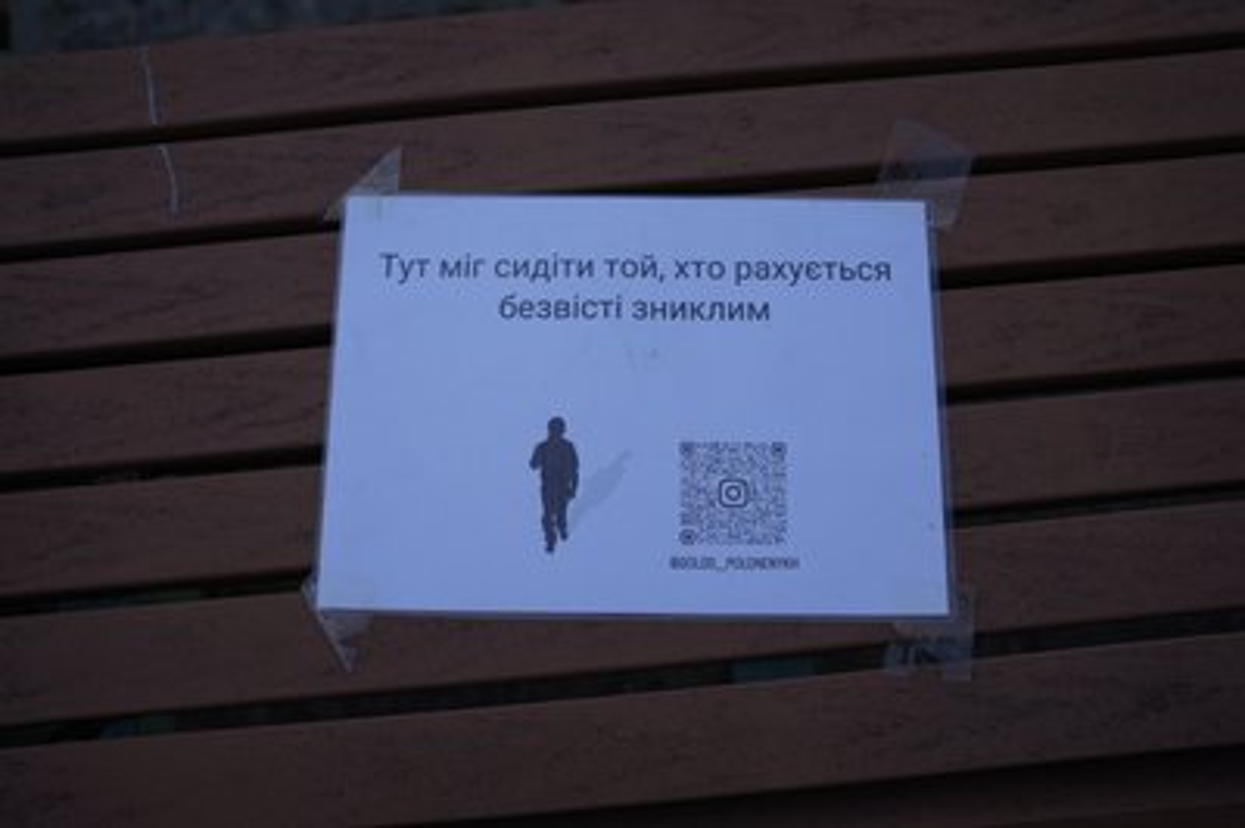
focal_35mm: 35
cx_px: 622
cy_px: 414
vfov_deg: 37.8
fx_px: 1209
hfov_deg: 54.5
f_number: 2.2
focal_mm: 35
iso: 100
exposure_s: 1/1000
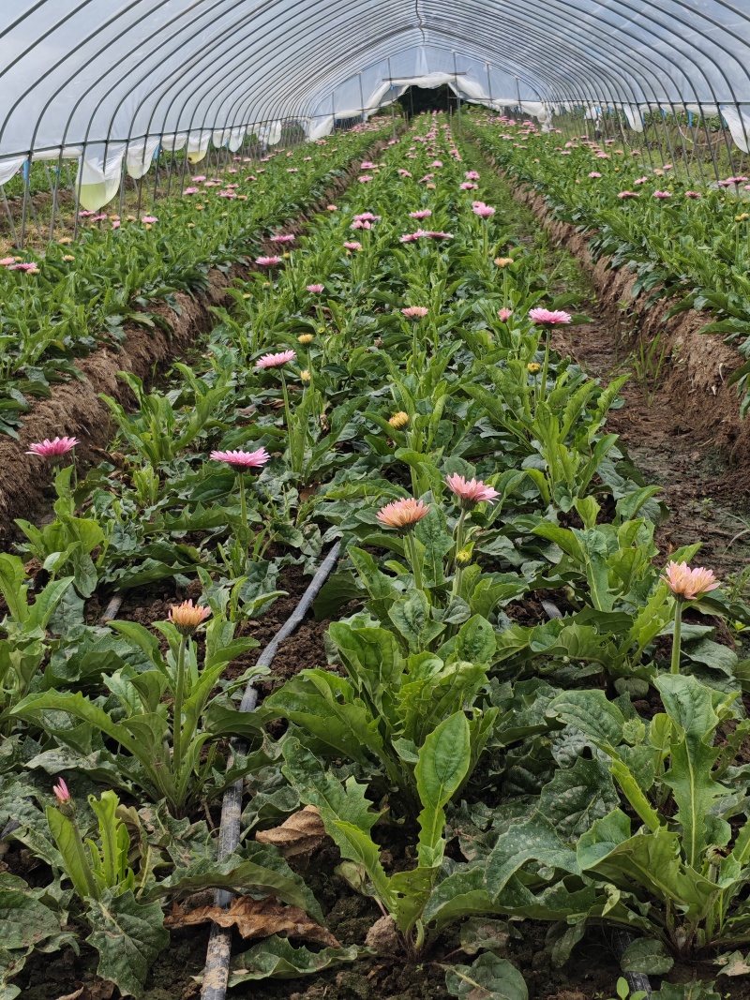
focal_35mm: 55
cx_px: 375
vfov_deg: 34.9
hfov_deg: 26.6
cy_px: 500
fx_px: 1589
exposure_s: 1/974
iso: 50
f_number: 1.6
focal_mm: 5.84
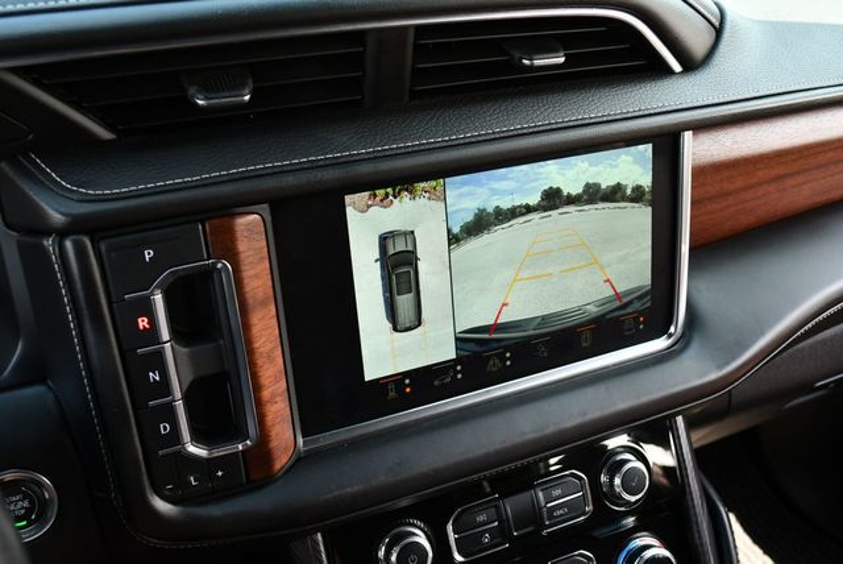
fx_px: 844
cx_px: 422
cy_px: 282
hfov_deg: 53.1
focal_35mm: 36
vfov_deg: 36.9
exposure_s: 1/250
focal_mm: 18
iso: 400
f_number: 4
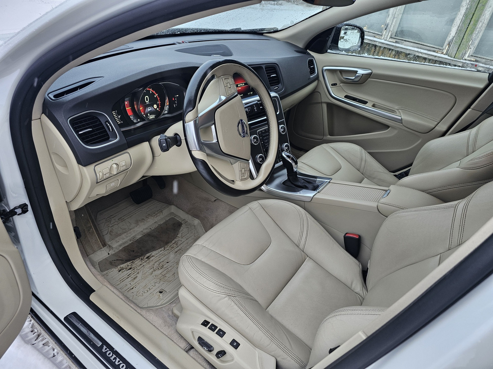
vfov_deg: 58.9
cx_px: 246
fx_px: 328
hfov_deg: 73.9
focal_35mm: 23
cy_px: 184
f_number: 1.7
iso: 80
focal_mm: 6.3
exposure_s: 1/100
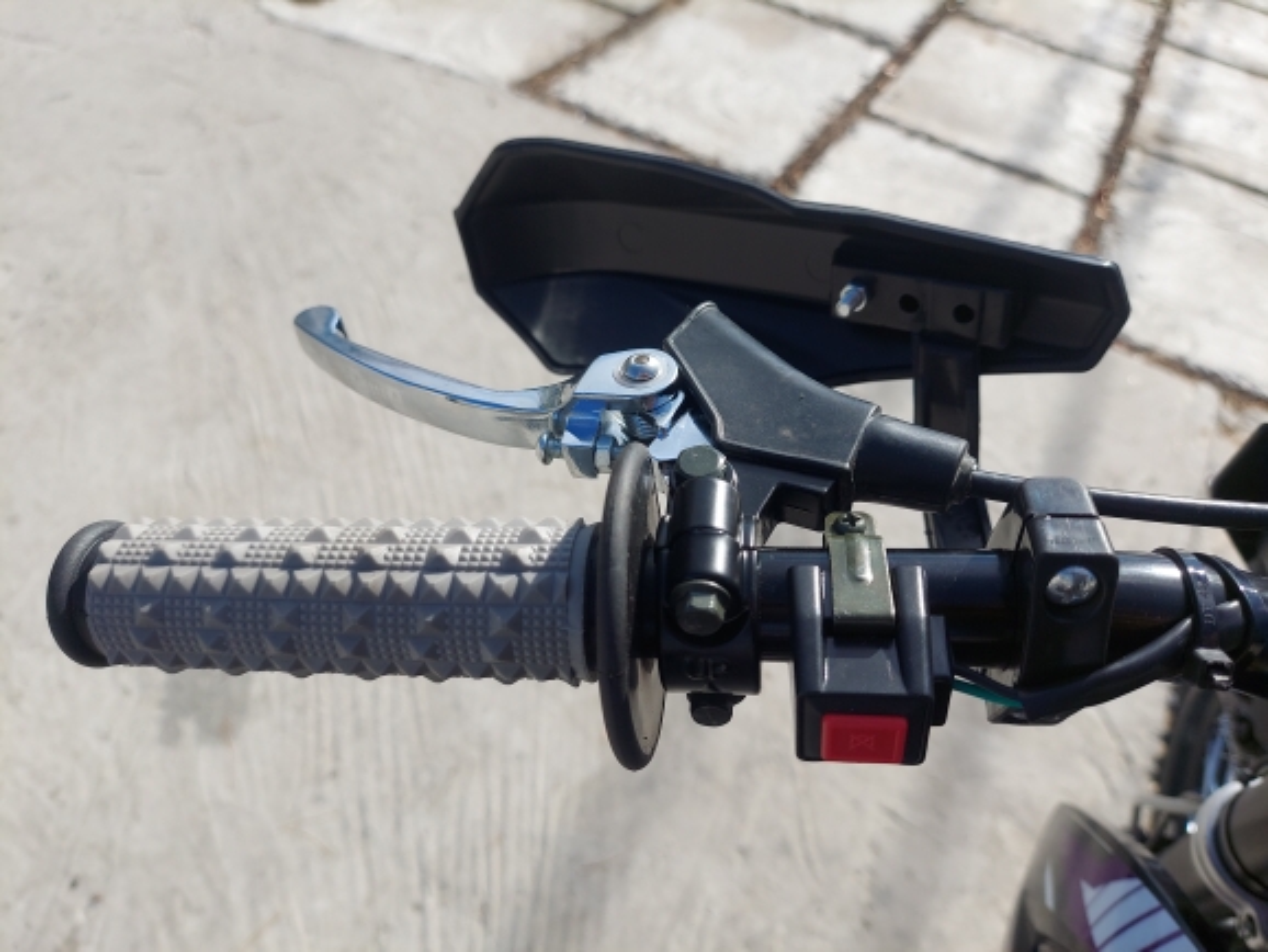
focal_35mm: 24
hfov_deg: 71.6
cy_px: 476
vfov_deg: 56.9
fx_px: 879
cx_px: 634
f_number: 1.8
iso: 40
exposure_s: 1/1452
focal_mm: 5.23
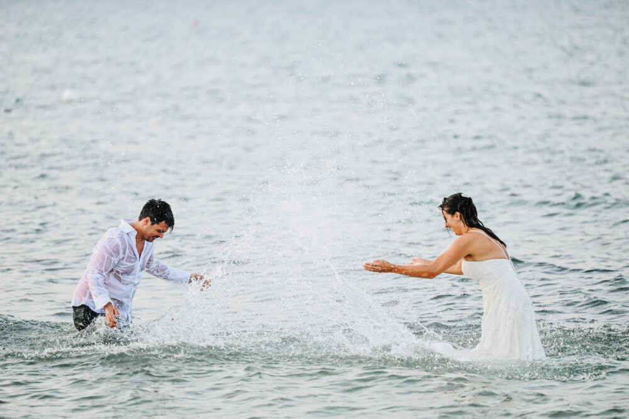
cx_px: 314
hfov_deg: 10.3
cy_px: 210
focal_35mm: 200
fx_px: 3495
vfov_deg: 6.9
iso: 5000
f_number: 2.8
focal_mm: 200
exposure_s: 1/1600
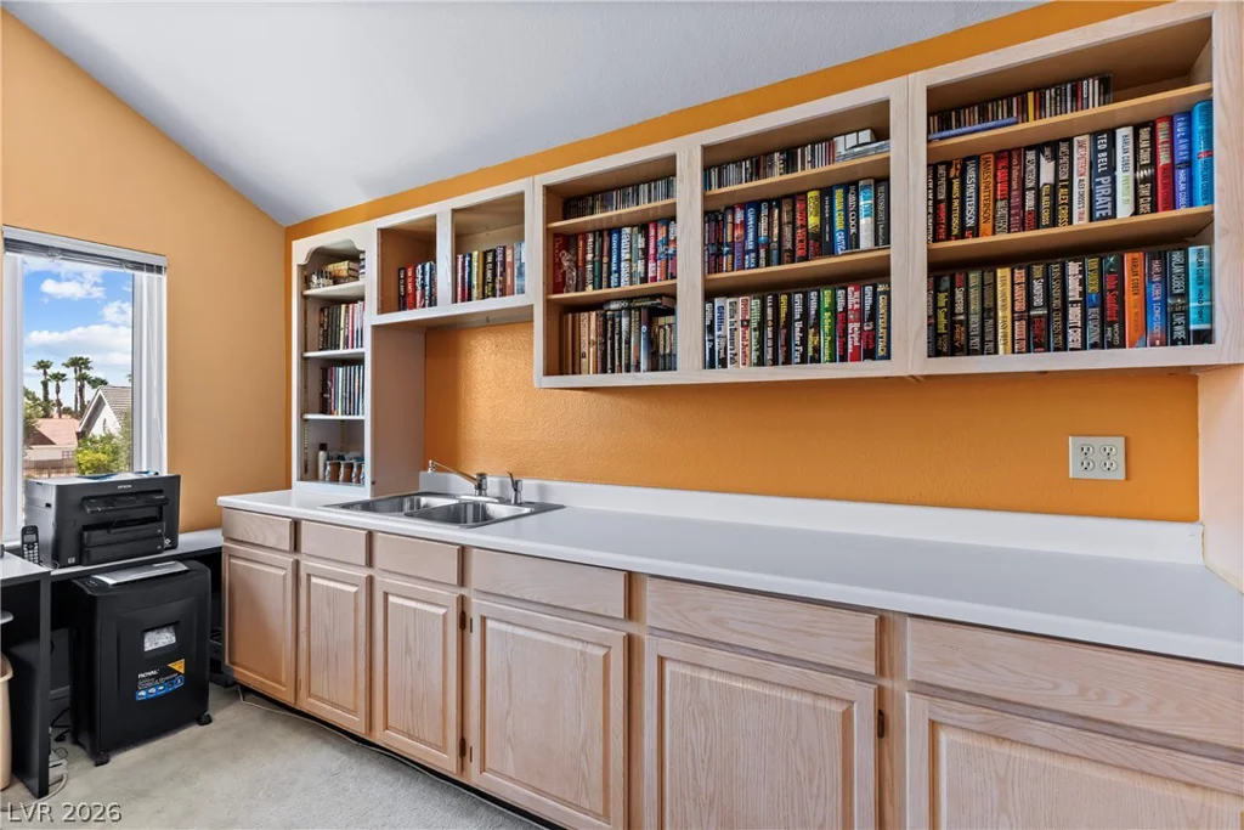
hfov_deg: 93.3
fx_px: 587
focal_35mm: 17
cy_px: 415
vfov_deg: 70.5
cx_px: 622
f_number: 8
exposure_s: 1/1.25
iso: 400
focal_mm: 17
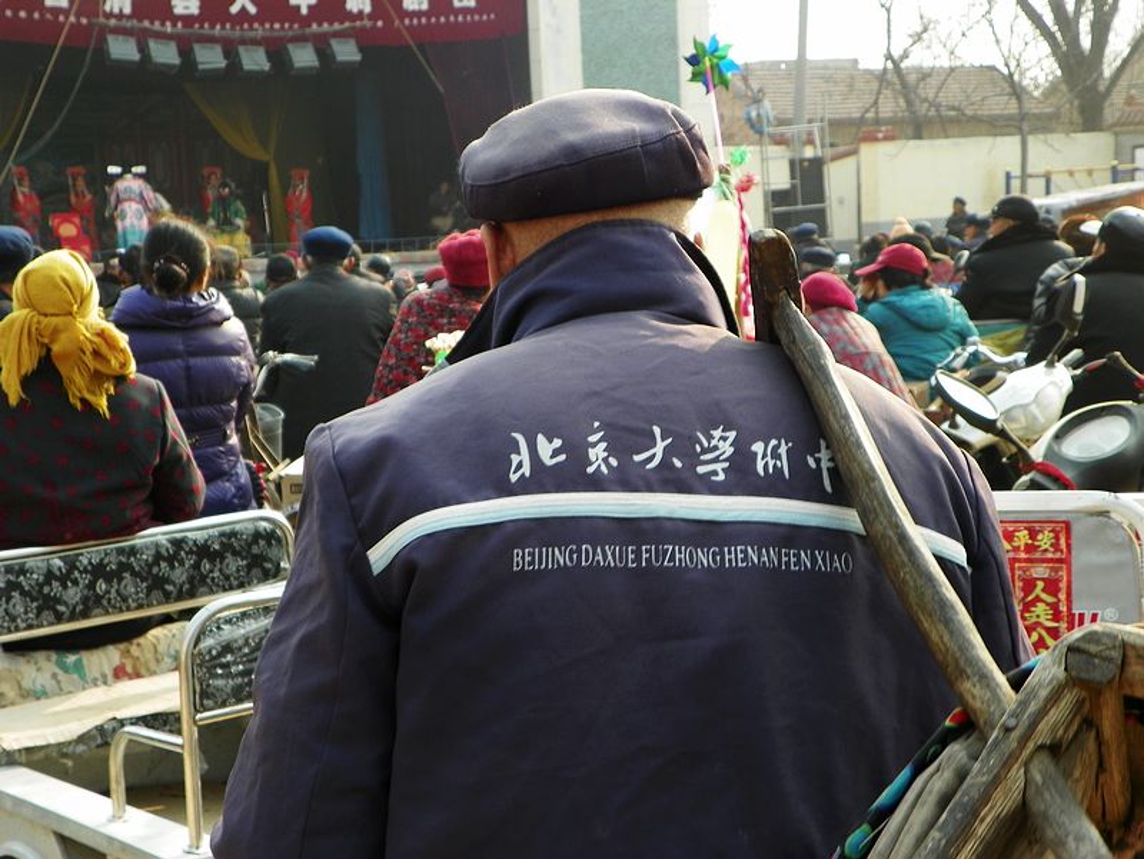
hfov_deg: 32.2
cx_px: 572
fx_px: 1984
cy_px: 430
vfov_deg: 24.4
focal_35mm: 60
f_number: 3.5
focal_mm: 10.7
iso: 64
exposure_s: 1/100
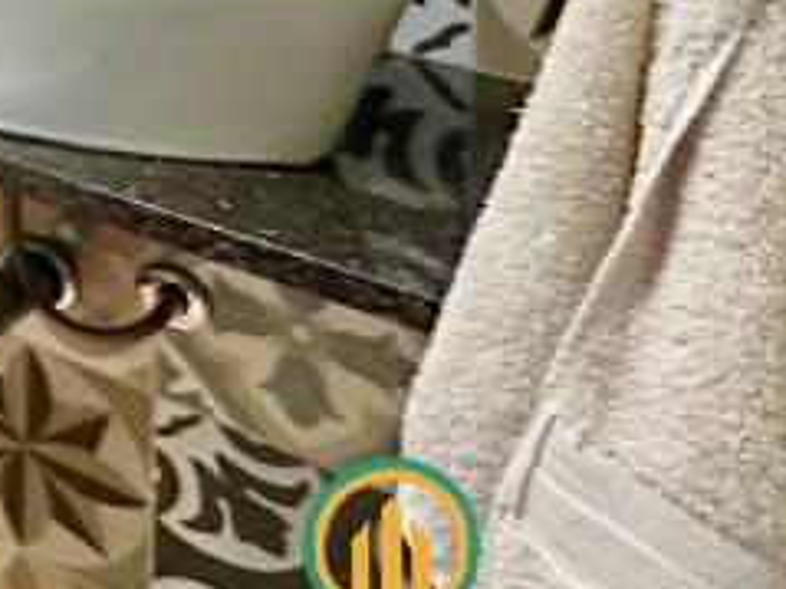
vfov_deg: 19.0
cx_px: -839
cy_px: -454
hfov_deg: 18.4
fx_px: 1362
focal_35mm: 60
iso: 320
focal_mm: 2.22
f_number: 2.2
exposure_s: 1/60
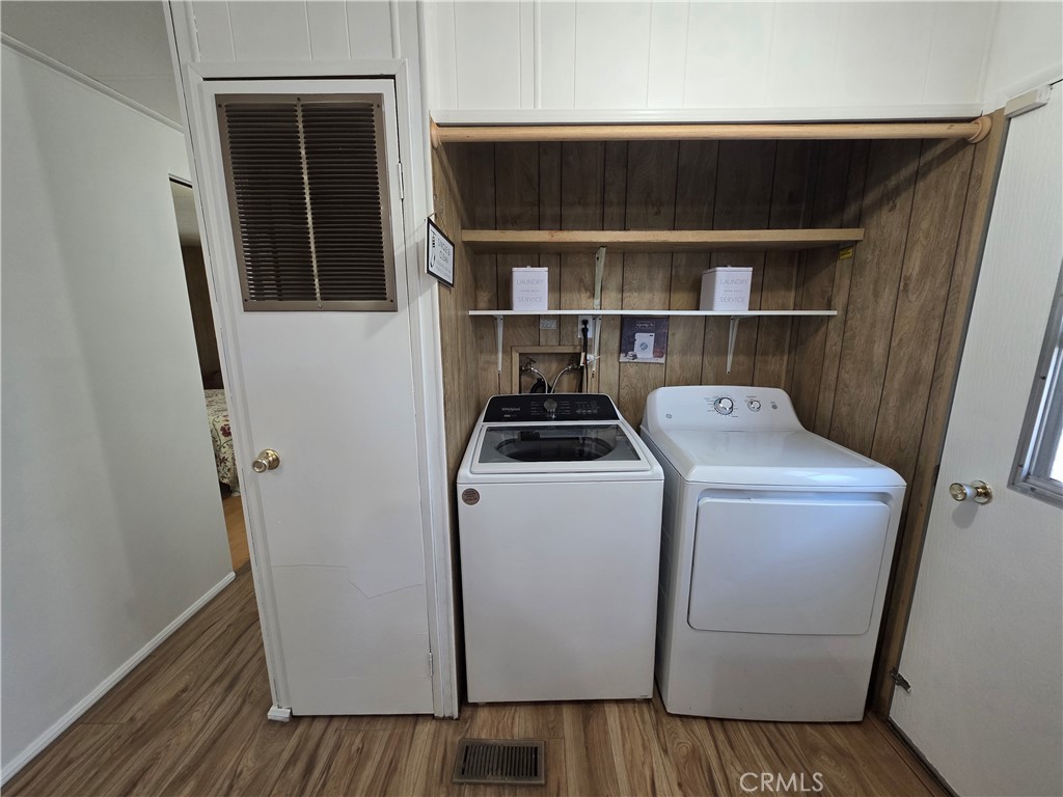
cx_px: 532
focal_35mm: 13
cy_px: 398
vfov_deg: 89.9
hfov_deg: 106.2
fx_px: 399
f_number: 1.9
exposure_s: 1/120
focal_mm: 2.2
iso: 320
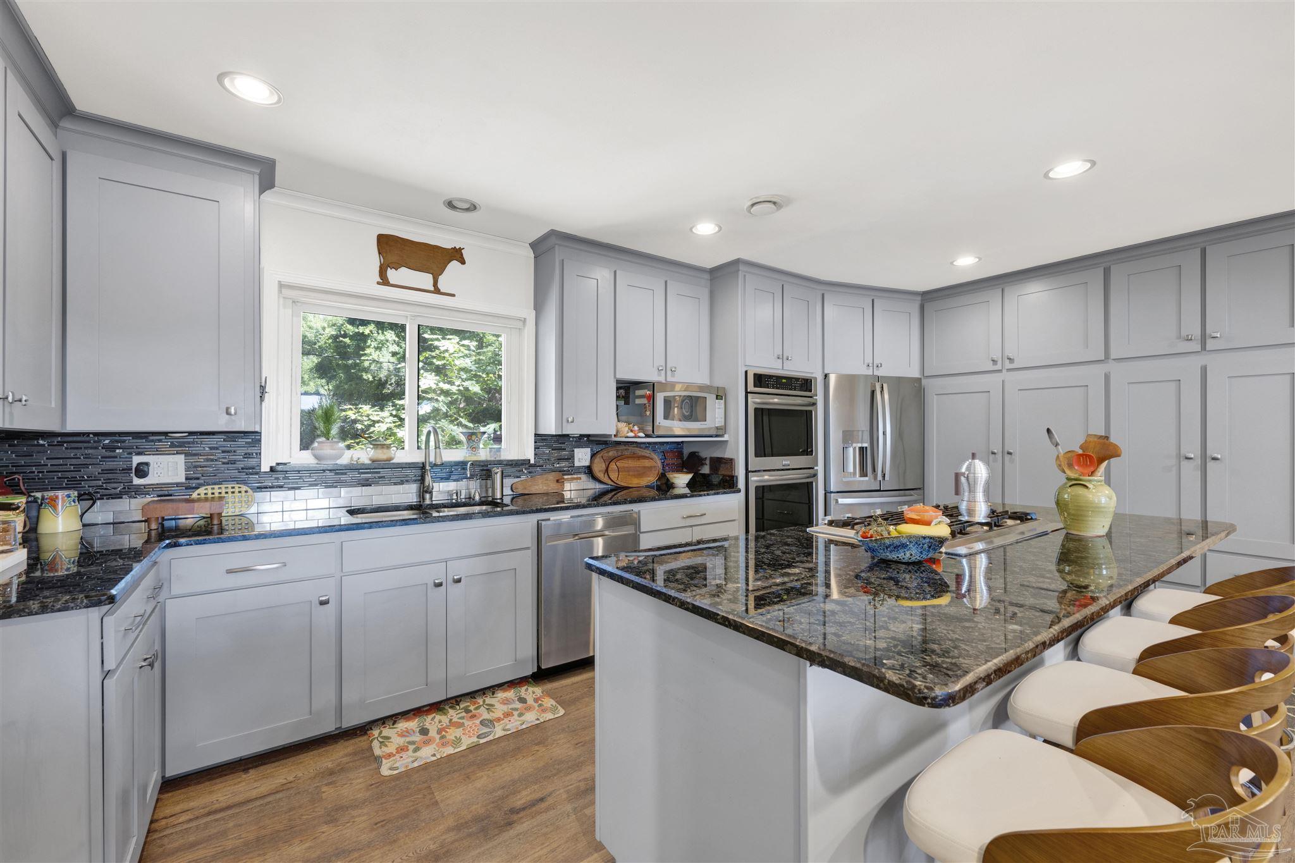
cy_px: 432
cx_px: 648
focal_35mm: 14
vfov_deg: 81.2
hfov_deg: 104.3
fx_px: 504
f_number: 11
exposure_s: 1/1.67
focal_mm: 14
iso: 400
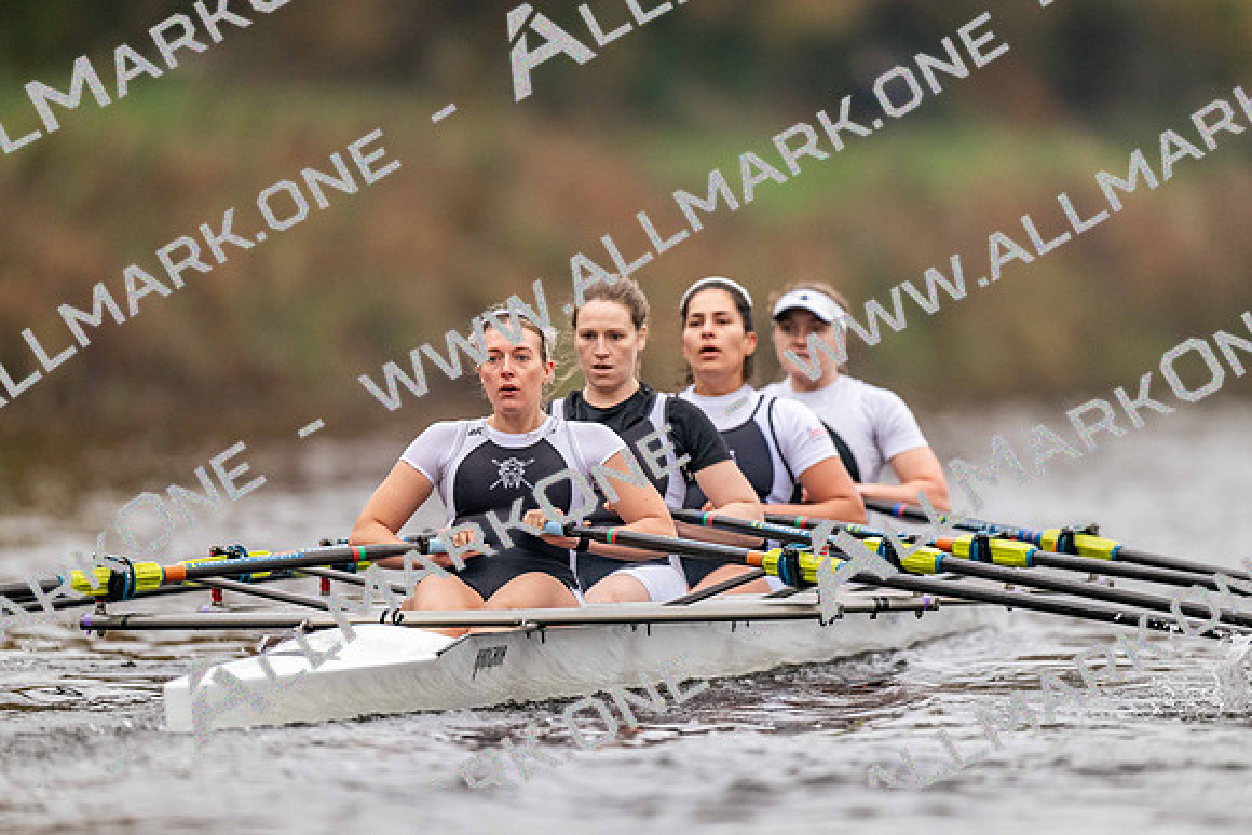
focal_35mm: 600
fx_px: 20871
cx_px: 626
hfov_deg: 3.4
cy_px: 418
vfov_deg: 2.3
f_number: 4
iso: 3200
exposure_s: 1/2500
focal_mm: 600
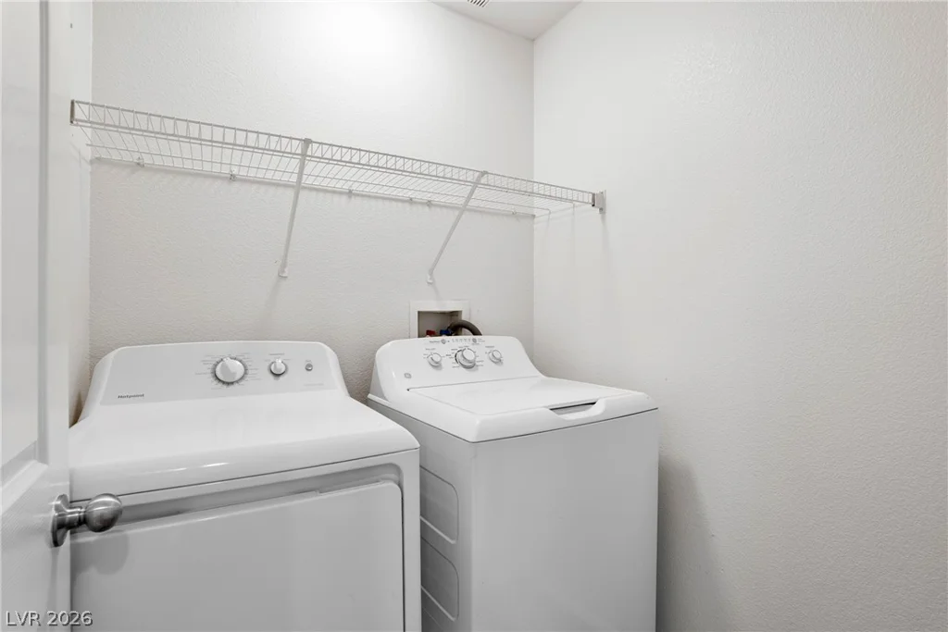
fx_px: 421
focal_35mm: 16
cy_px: 316
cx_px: 474
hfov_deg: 96.7
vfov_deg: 73.8
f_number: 9
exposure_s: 1/6
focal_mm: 16
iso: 800
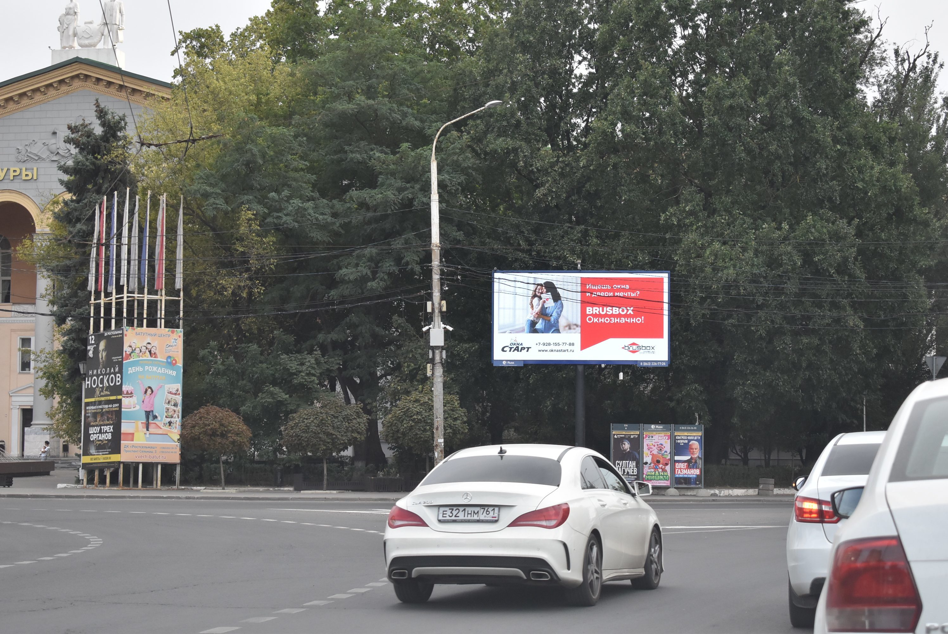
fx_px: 1897
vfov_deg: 19.0
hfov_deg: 28.1
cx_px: 474
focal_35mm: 72
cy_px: 317
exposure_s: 1/500
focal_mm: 48
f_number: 5.3
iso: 800
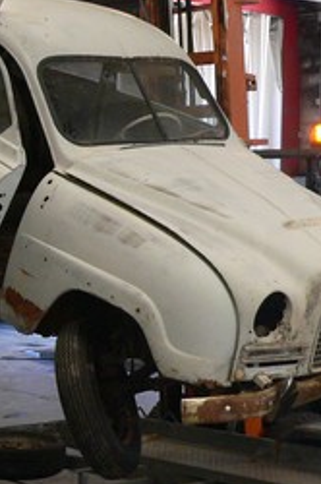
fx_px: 1207
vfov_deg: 22.6
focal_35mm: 90
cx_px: 112
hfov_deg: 15.1
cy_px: 203
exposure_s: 1/30
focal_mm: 6
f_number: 2.8
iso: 200
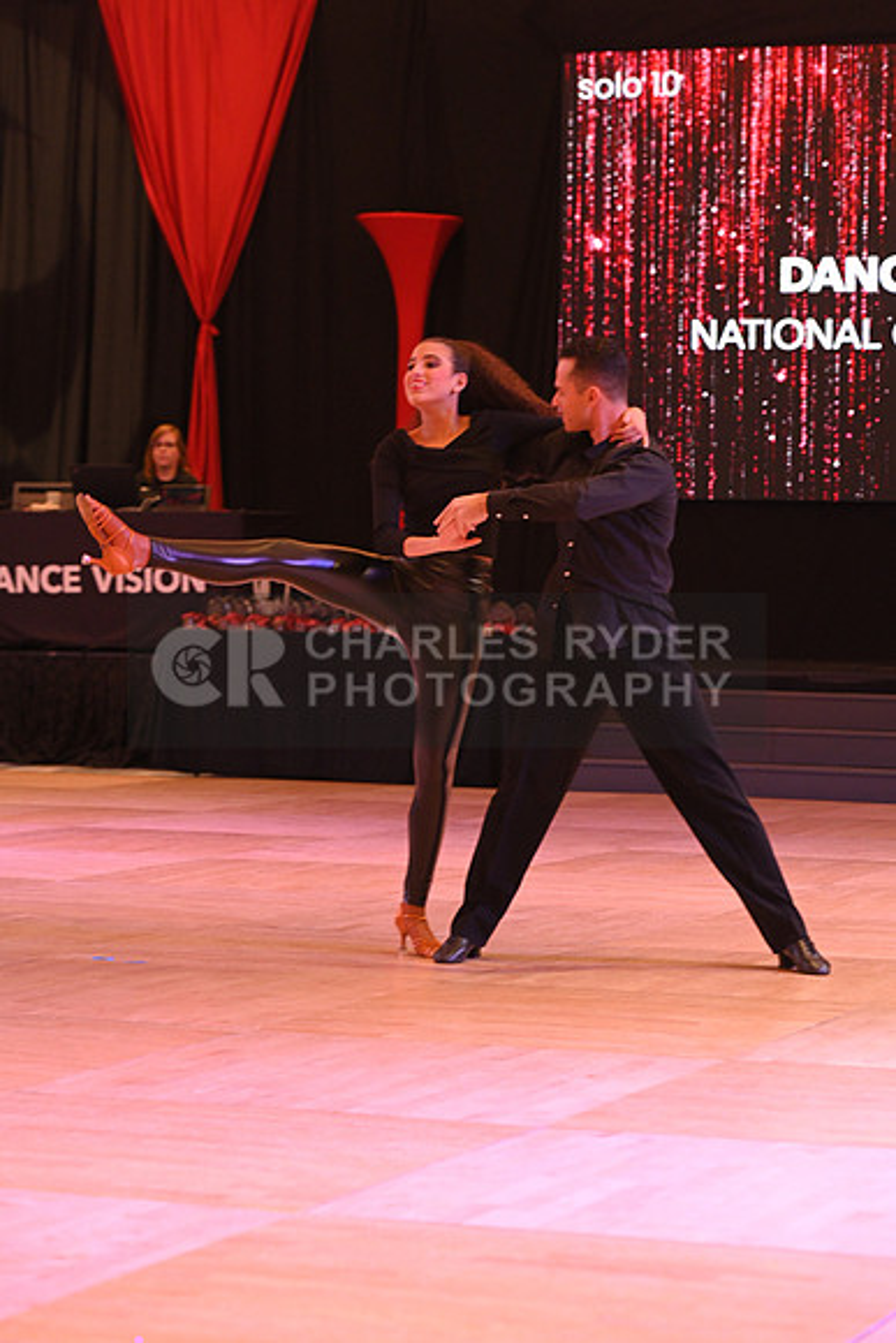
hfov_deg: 13.0
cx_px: 448
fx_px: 3917
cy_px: 672
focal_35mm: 105
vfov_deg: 19.5
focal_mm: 105
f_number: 4.5
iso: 3200
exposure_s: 1/200
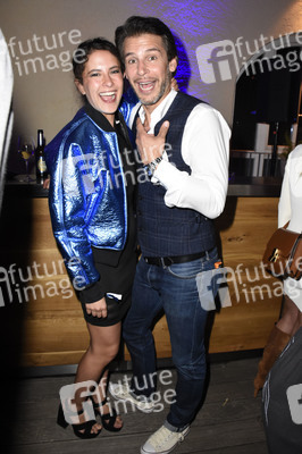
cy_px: 227
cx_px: 151
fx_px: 340
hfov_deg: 47.9
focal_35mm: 27
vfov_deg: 67.4
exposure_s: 1/60
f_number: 6.3
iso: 1600
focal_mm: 18
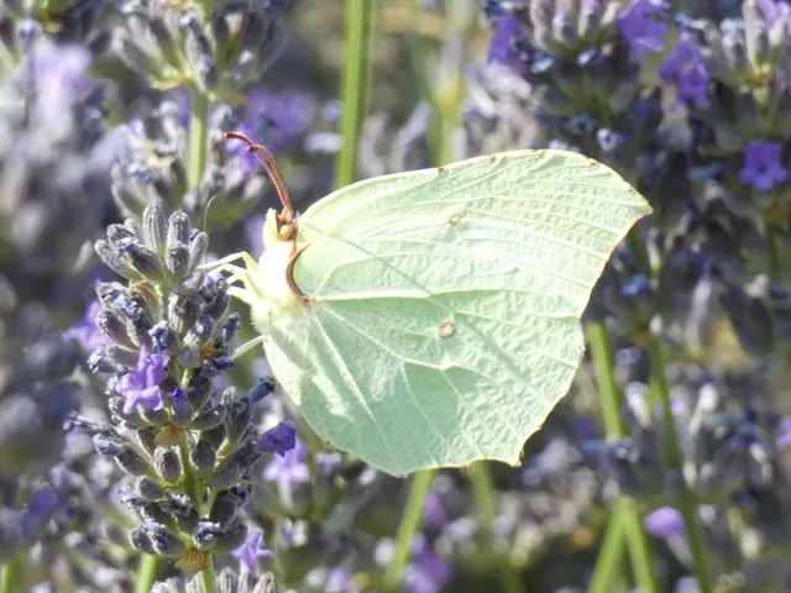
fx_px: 5393
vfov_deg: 6.3
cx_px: 396
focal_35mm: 236
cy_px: 296
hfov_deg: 8.4
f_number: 5.5
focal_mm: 42.3
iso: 80
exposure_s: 1/100
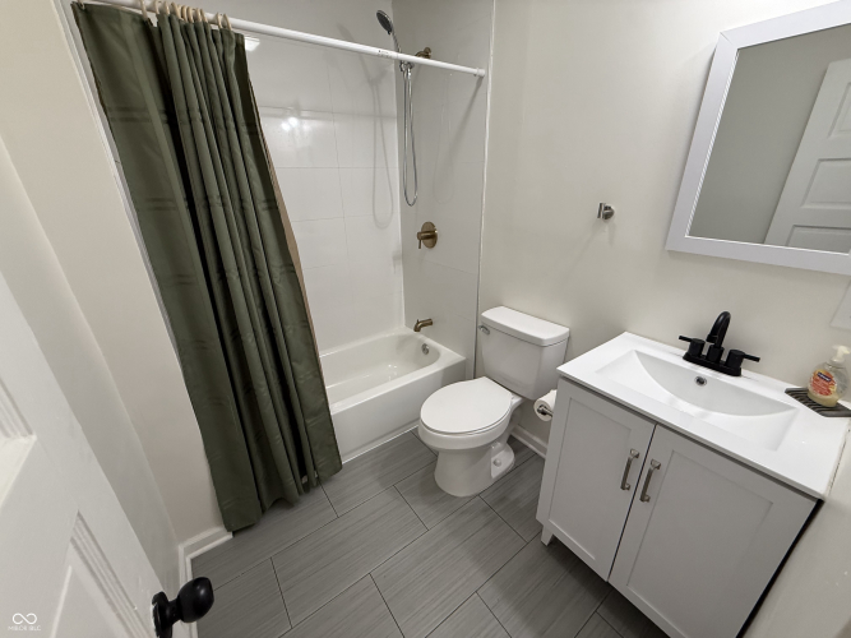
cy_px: 319
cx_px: 426
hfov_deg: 102.1
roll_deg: +1.1
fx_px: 344
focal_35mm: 14
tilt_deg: -21.9
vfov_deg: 85.7
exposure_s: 1/120
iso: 200
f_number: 2.2
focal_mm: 2.22
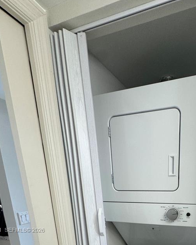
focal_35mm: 26
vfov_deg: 55.1
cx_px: 147
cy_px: 231
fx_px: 188
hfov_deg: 52.5
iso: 160
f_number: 2.2
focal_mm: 2.22
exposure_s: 1/60
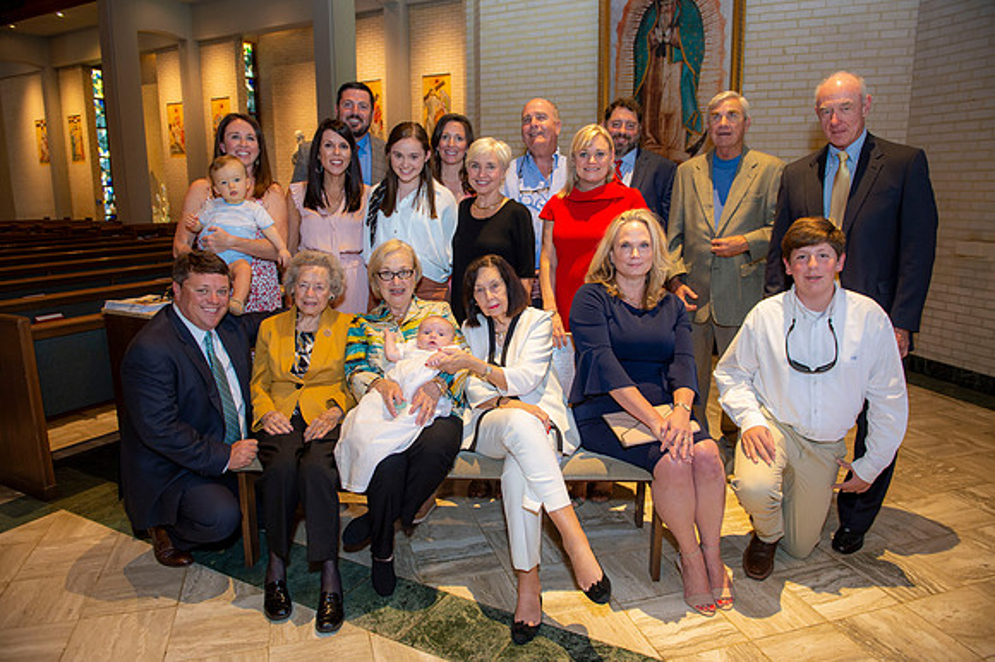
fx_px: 663
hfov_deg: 73.8
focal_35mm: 24
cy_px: 331
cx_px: 498
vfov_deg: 53.1
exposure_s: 1/100
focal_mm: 24
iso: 1000
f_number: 3.5
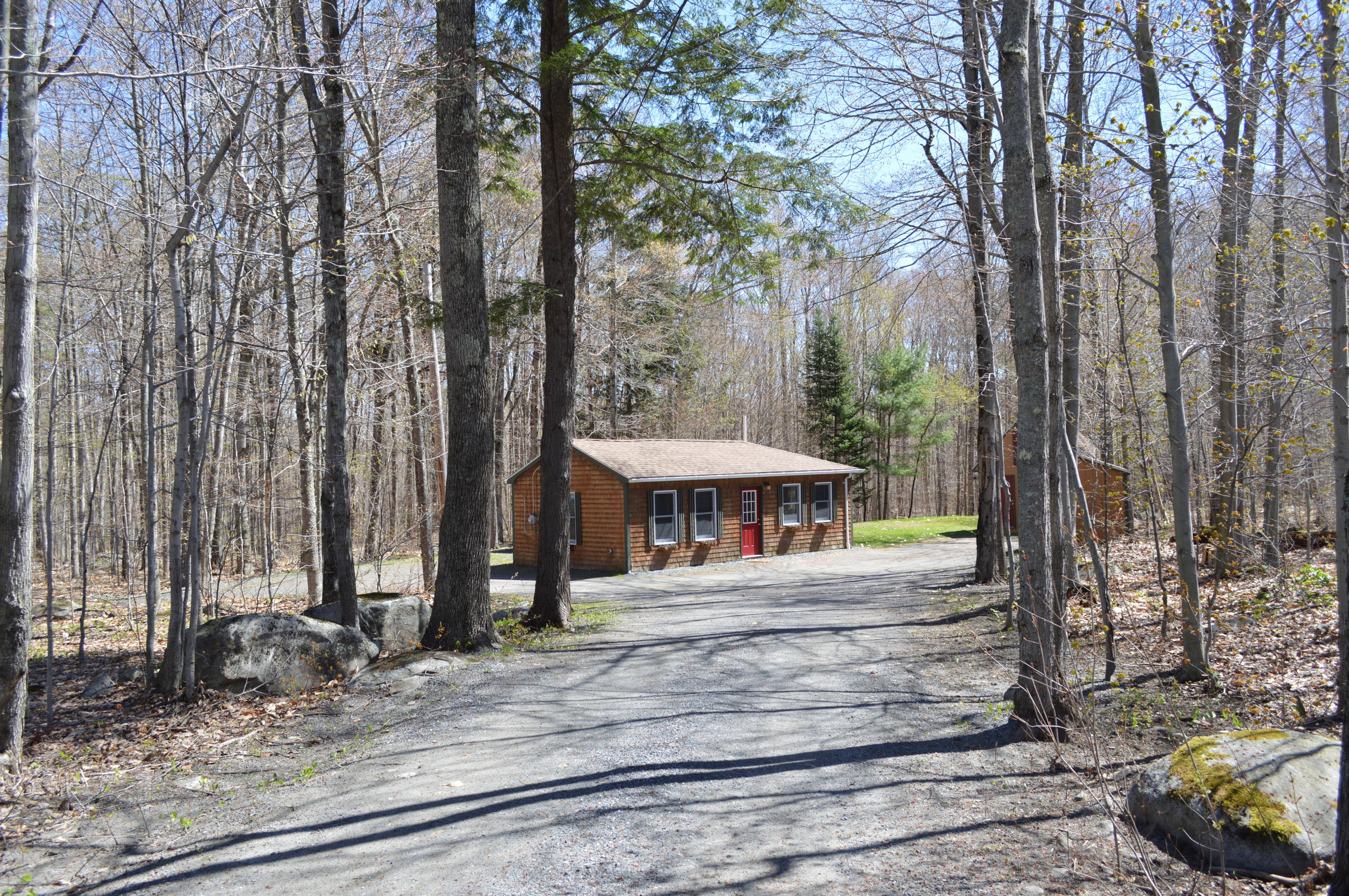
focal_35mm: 30
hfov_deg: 62.0
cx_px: 674
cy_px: 448
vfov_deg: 43.5
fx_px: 1123
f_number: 6.3
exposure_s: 1/160
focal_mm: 20
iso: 100
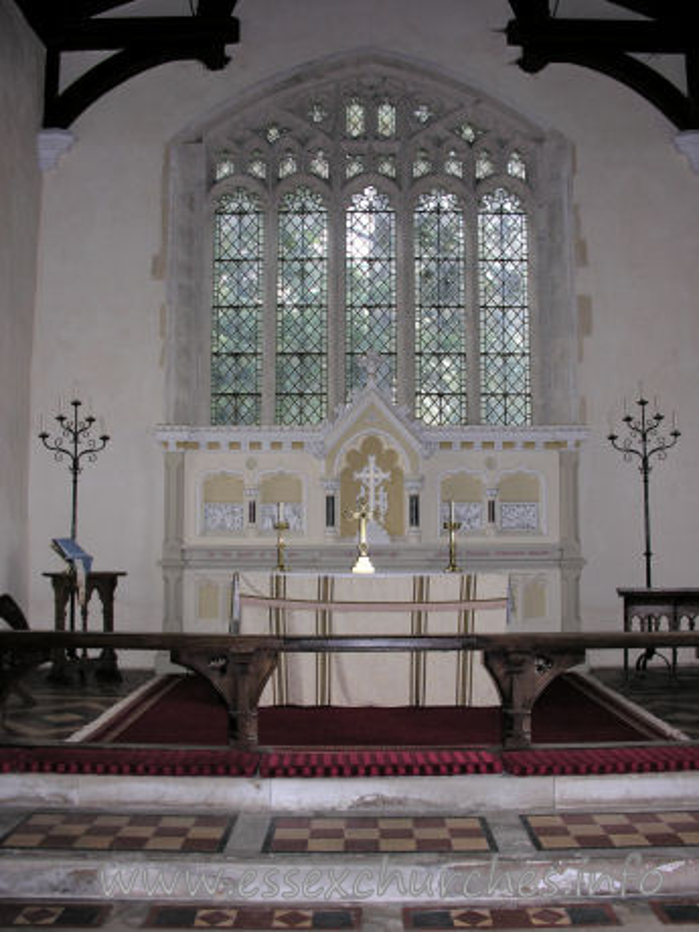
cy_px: 466
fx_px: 942
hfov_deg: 40.7
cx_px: 350
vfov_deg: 52.6
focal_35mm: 35
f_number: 2.8
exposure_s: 1/60.1
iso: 66
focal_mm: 8.9
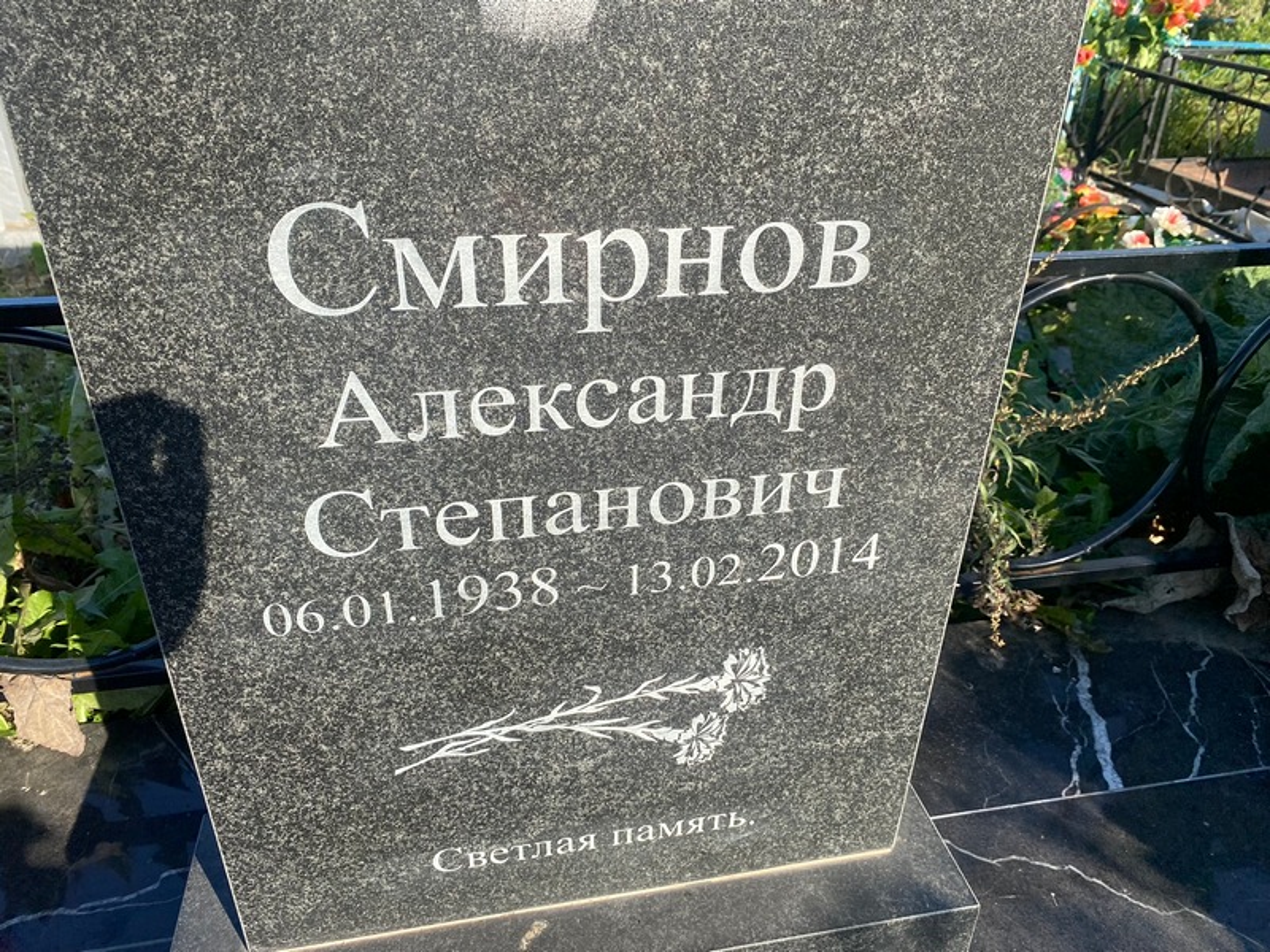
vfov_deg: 53.1
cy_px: 476
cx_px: 635
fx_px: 954
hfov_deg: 67.3
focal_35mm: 26
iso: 32
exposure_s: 1/2105
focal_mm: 4.25
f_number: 1.8
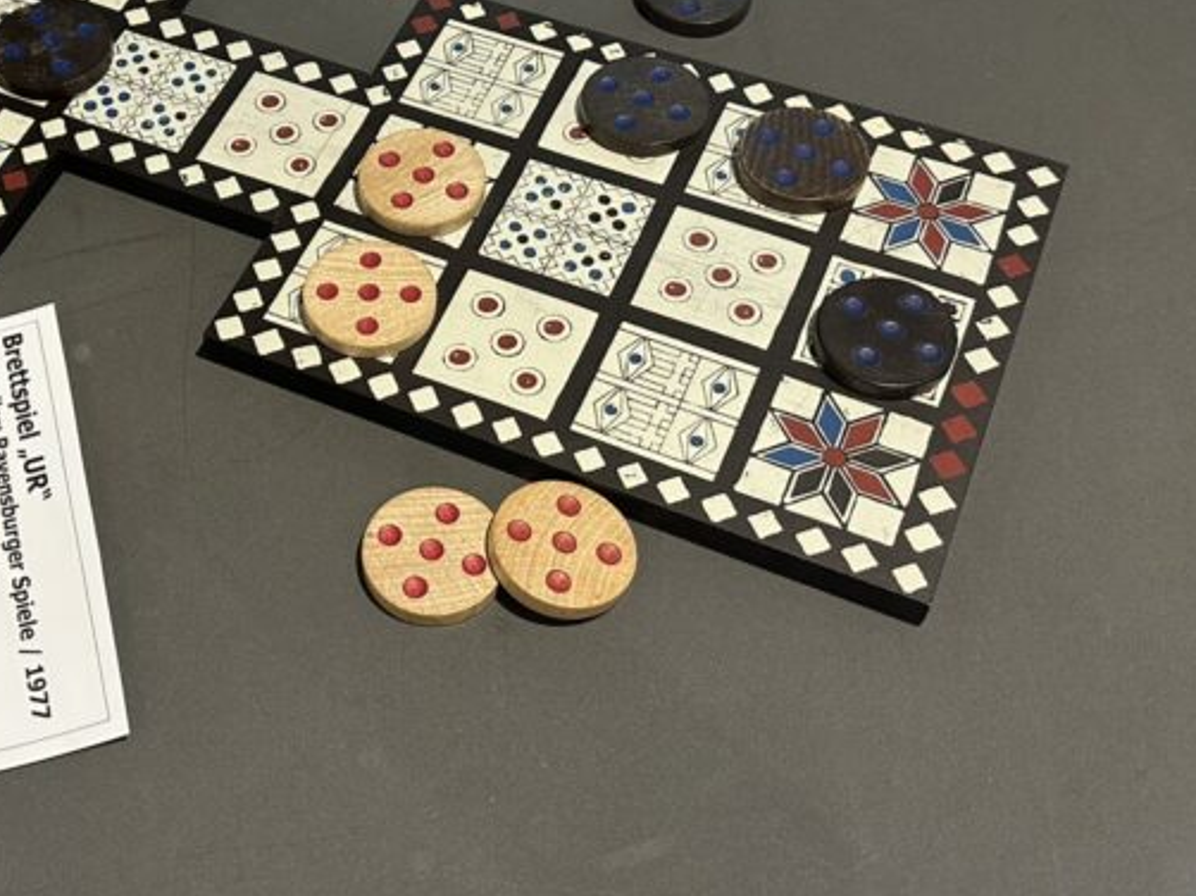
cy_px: 329
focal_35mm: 49
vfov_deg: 29.5
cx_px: 386
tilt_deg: -52.9
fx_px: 1692
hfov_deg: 38.4
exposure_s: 1/50
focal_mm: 6.86
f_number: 1.78
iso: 250
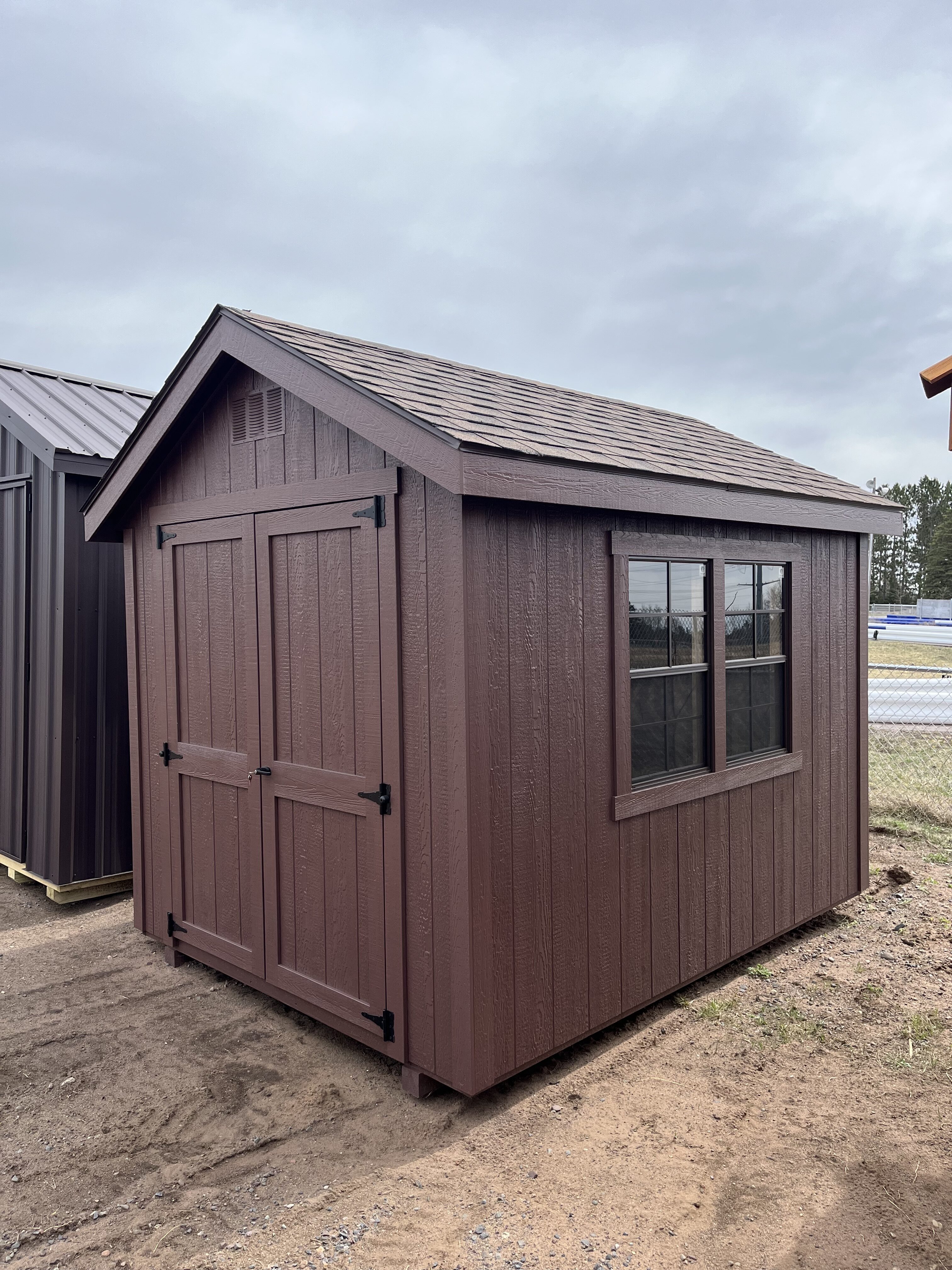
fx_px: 953
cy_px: 635
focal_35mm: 26
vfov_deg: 67.3
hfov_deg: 53.1
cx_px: 476
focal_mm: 5.1
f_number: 1.6
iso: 50
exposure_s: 1/2825
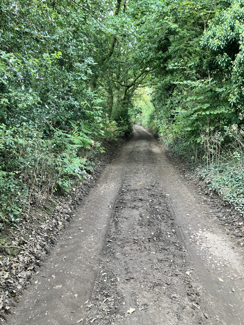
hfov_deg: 49.7
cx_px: 122
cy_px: 162
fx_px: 263
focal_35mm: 28
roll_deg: -1.5
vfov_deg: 63.4
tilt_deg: -6.2
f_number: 1.8
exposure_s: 1/121
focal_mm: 3.99
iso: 80
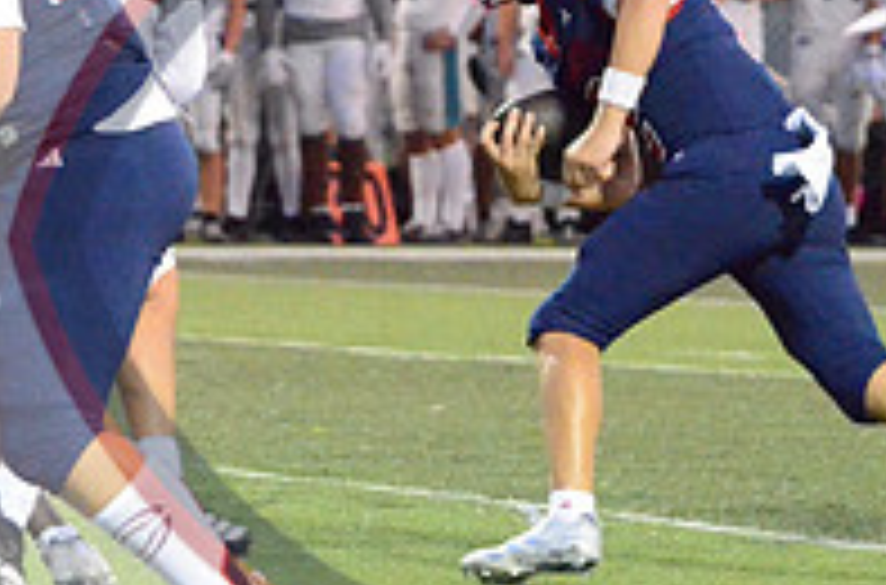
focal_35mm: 531
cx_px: 616
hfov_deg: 3.9
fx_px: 13027
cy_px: 238
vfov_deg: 2.6
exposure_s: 1/500
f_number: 4.8
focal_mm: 120
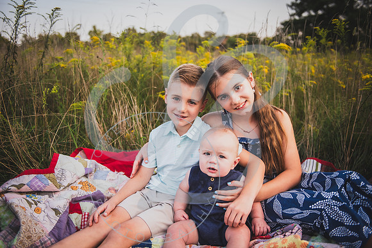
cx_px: 186
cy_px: 124
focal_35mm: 32
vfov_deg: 41.1
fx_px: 331
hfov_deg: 58.7
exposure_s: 1/320
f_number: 2.8
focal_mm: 32
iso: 250
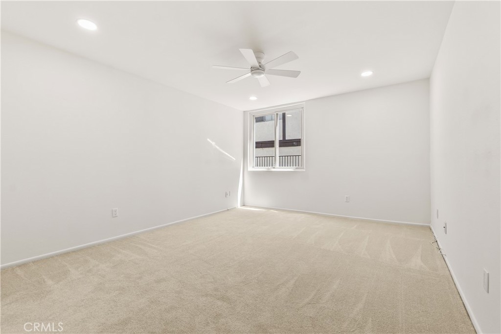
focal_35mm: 15
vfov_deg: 77.3
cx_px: 250
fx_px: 209
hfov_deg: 100.4
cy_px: 167
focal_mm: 10
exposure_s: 1/20
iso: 400
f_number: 8
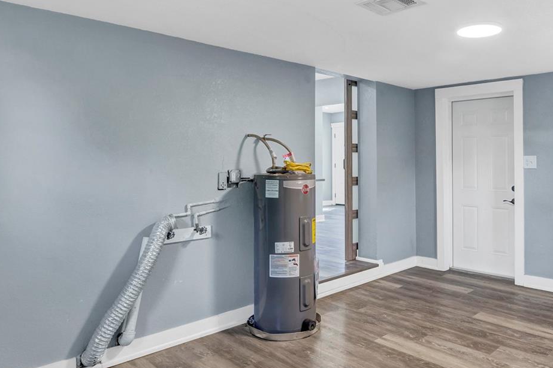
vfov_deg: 49.0
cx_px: 330
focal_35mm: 26
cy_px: 139
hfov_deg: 68.8
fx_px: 399
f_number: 10
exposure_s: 1/3.33
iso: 200
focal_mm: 10
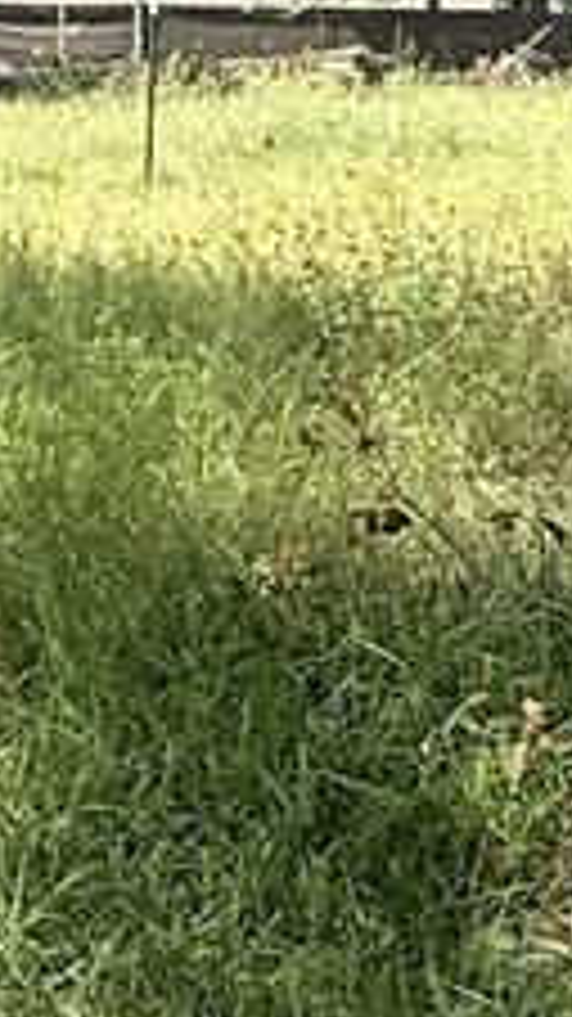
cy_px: 140
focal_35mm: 97
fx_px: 2617
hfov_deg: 11.1
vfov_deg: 21.6
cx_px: -626
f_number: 2.2
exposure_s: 1/955
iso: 64
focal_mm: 2.22
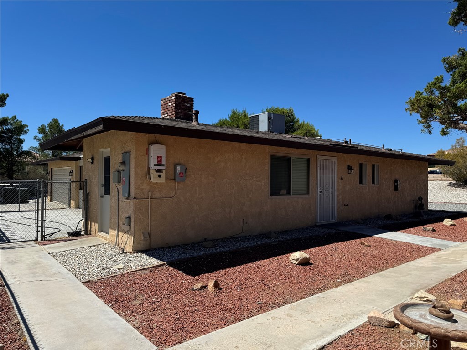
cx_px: 234
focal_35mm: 24
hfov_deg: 71.6
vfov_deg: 56.8
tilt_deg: -0.6
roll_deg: -0.5
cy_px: 175
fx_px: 324
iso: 80
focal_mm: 6.76
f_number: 1.78
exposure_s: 1/5348
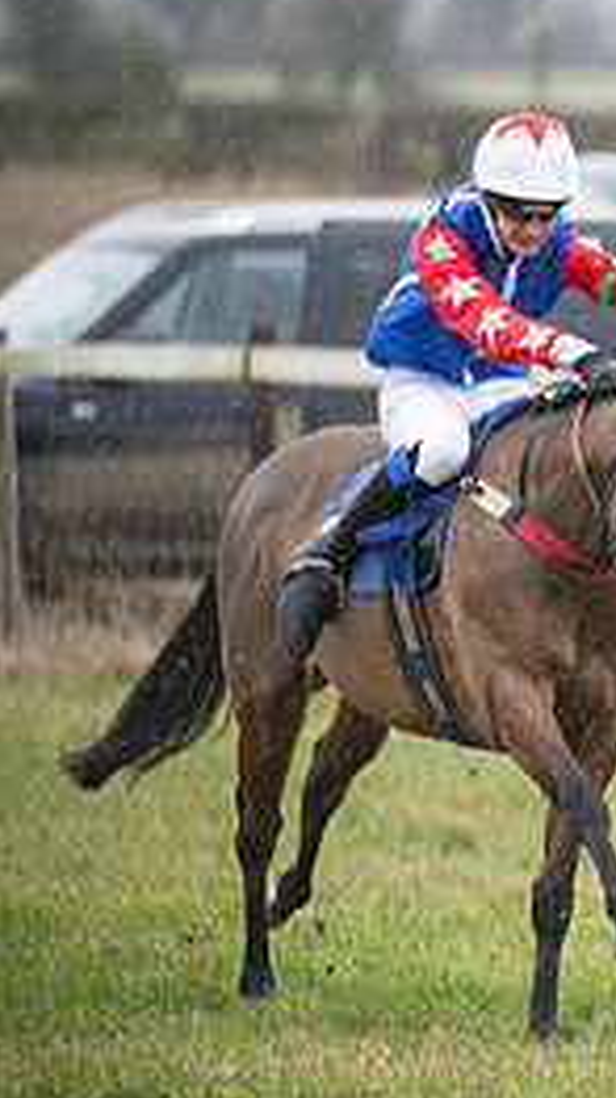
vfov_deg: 3.4
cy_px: 612
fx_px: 18242
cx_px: 1498
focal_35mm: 627
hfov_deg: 1.9
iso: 1250
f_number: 2.8
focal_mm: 200
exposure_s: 1/1000
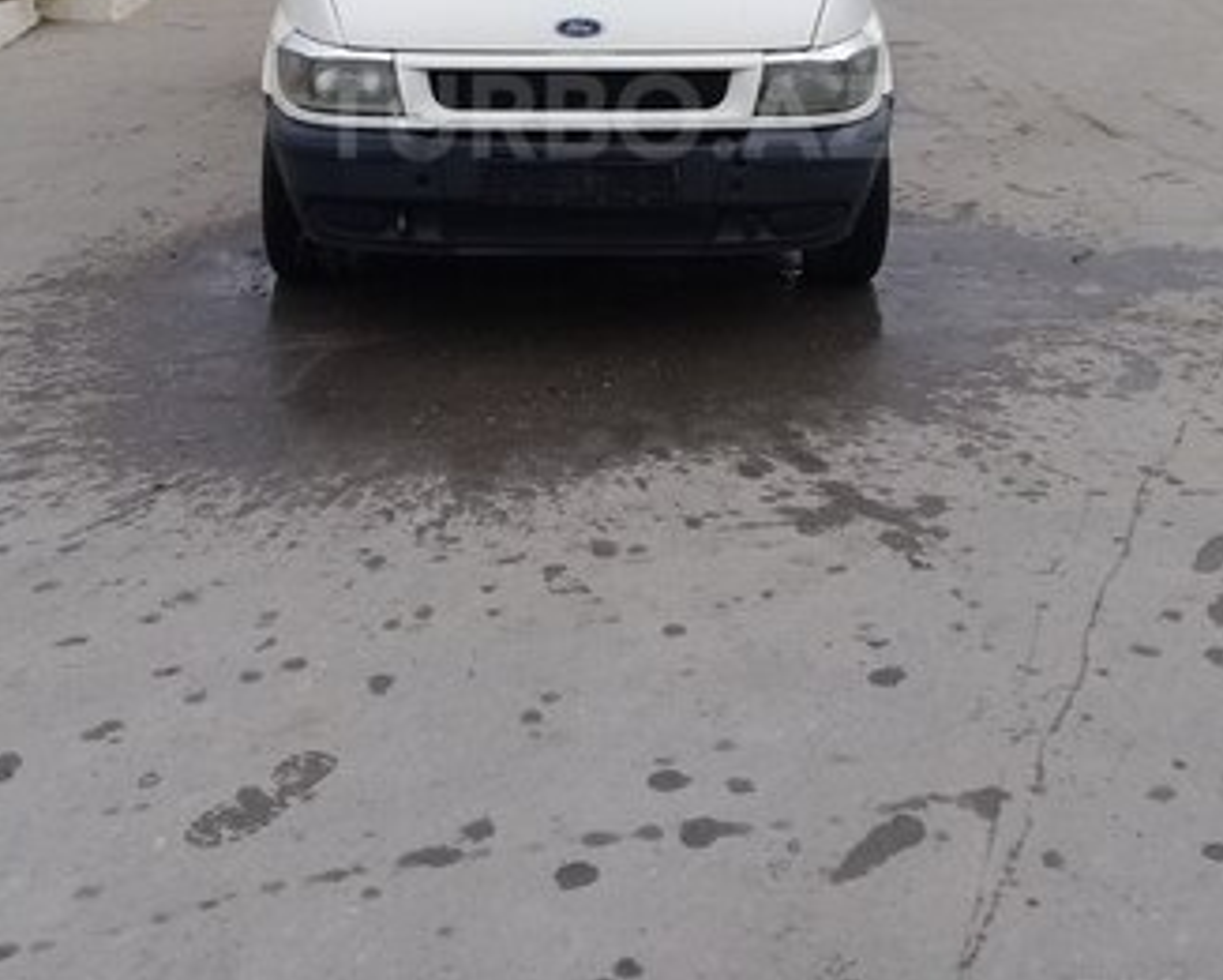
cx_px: 604
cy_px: 116
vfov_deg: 31.4
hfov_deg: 40.3
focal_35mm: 46
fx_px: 1666
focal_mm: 3.3
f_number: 2.2
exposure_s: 1/173
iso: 50
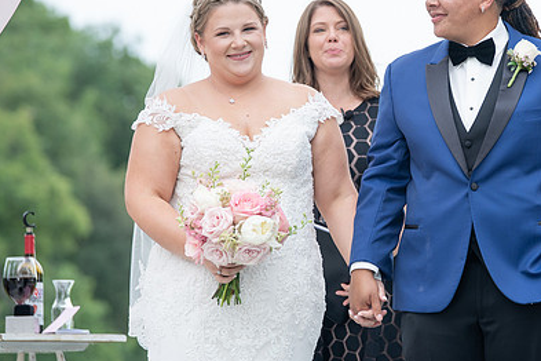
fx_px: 3817
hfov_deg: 8.1
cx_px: 419
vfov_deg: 5.4
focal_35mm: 254
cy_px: 127
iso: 160
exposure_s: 1/200
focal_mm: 151
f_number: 4
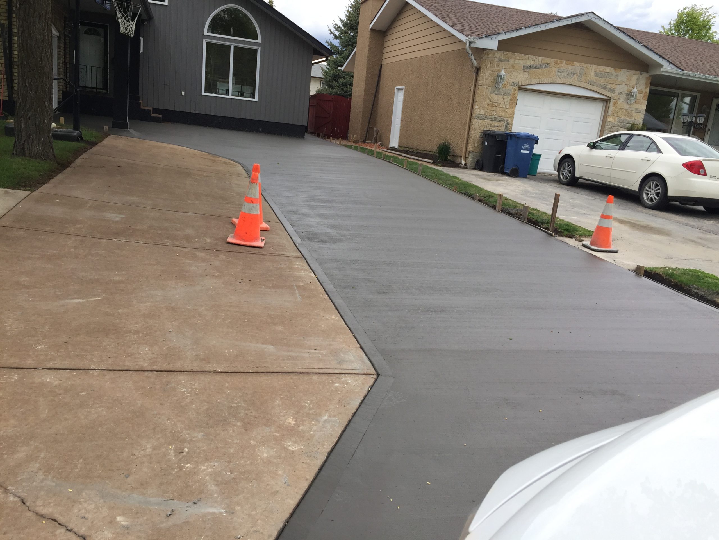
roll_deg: -6.4
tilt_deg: -13.6
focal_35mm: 29
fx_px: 602
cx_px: 360
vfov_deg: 48.2
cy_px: 270
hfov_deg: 61.7
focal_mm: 4.15
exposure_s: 1/670
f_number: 2.2
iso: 32
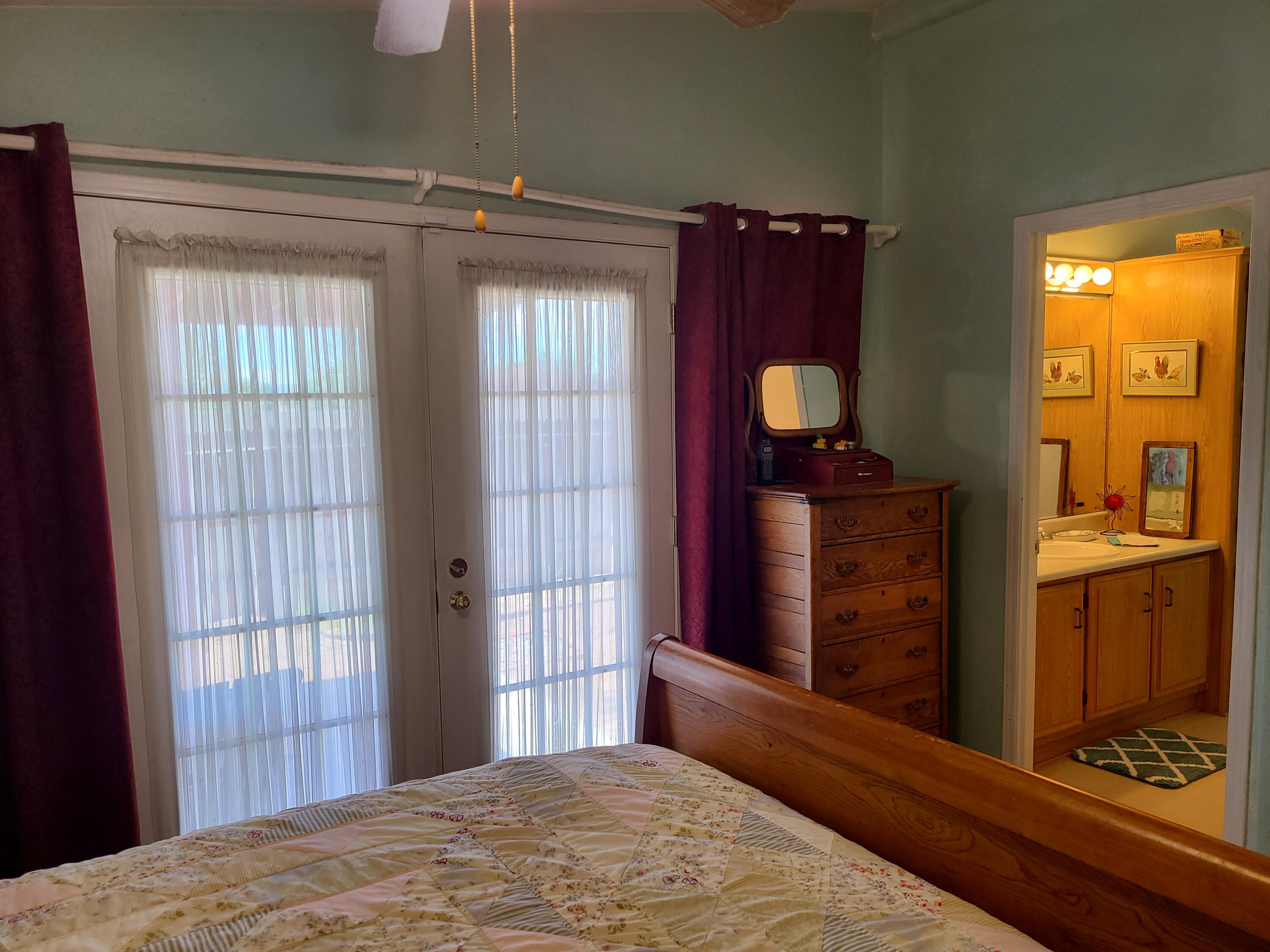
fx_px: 954
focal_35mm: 26
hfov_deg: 67.3
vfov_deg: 53.1
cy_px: 476
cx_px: 635
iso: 40
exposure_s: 1/120
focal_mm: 5.4
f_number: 1.8
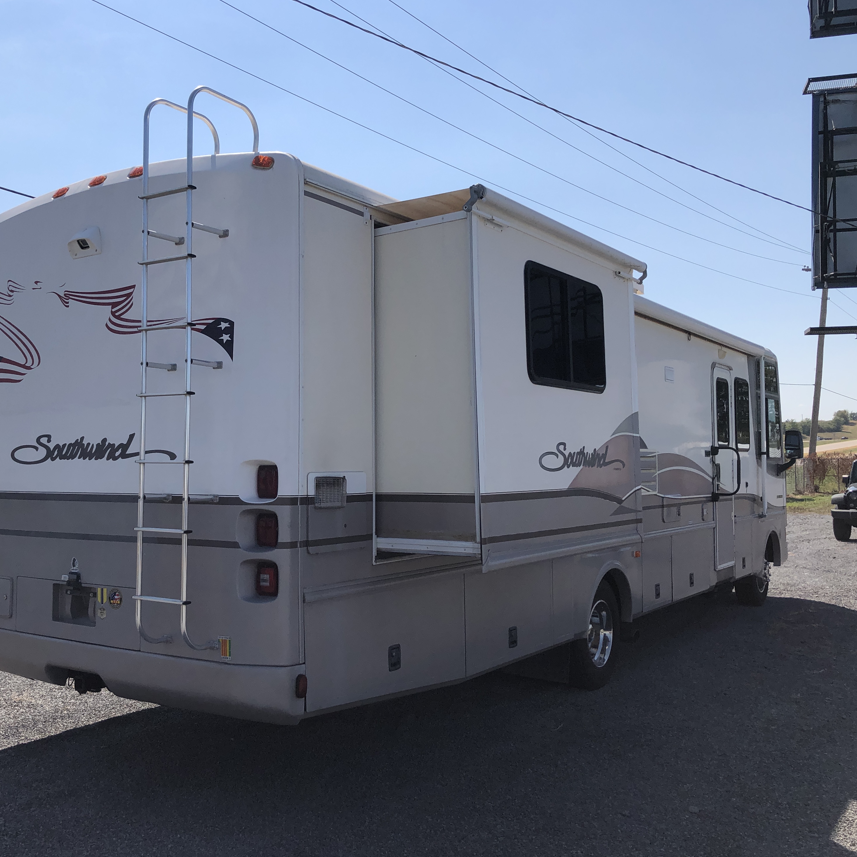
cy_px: 421
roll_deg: +0.2
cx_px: 313
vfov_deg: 48.4
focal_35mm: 34
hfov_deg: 47.9
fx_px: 952
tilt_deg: +1.7
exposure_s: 1/3205
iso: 25
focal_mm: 3.99
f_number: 1.8
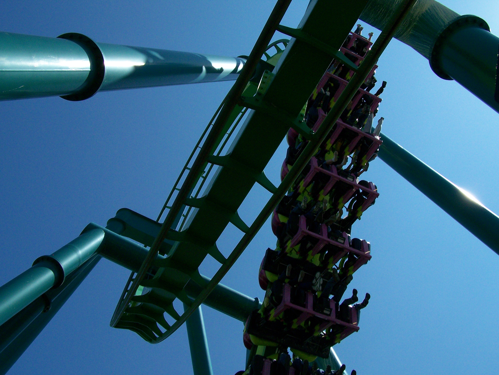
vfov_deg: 37.8
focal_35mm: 38
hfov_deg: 48.9
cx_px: 250
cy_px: 188
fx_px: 548
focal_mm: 6.3
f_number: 5.6
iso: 160
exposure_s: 1/1600
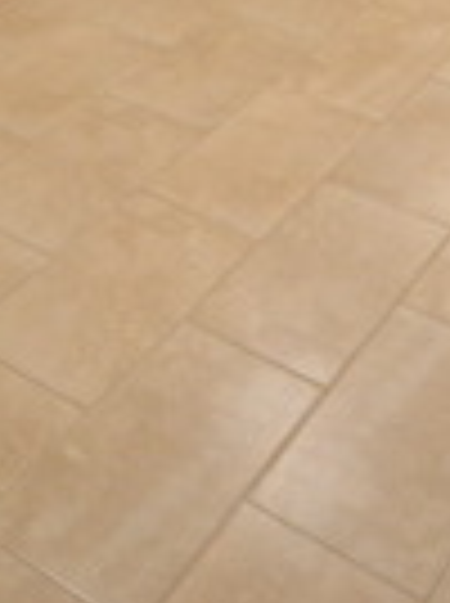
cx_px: 68
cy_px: -169
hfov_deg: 20.9
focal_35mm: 69
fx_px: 1200
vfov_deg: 24.7
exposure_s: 1/60
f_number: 3.5
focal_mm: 10
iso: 1250
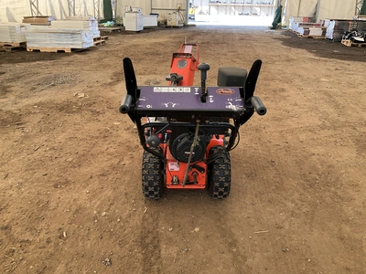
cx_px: 183
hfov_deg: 61.7
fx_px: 307
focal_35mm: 29
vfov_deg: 48.2
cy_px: 137
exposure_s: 1/122
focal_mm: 3
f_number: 1.8
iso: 32
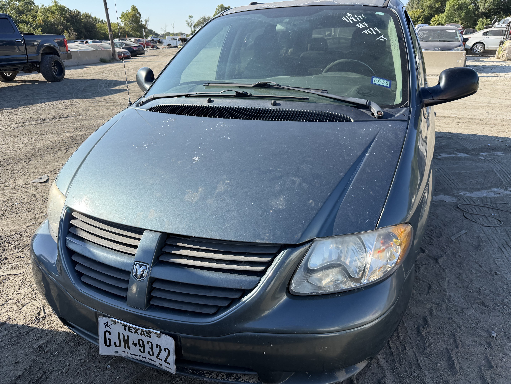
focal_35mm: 24
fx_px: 354
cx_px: 256
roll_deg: +1.3
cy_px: 192
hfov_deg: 71.6
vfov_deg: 56.8
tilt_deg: -21.9
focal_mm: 6.76
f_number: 1.78
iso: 100
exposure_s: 1/2370
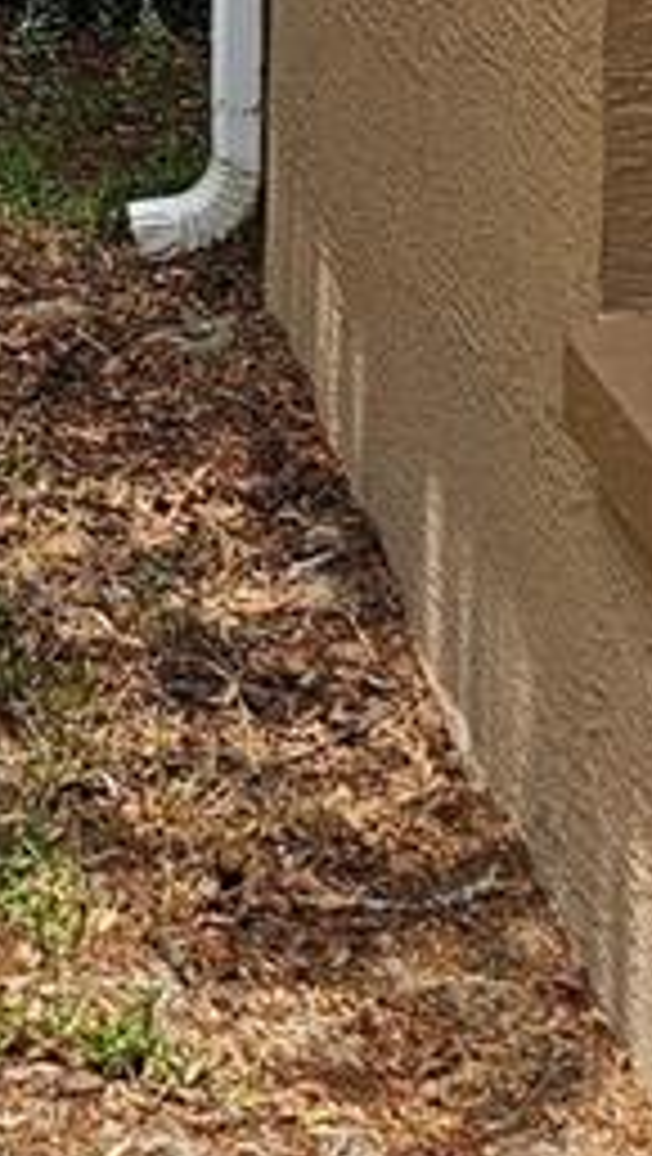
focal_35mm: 117
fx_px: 3588
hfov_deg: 9.9
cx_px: -468
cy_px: -1017
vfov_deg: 15.4
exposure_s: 1/535
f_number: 1.7
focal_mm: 6.3
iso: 16
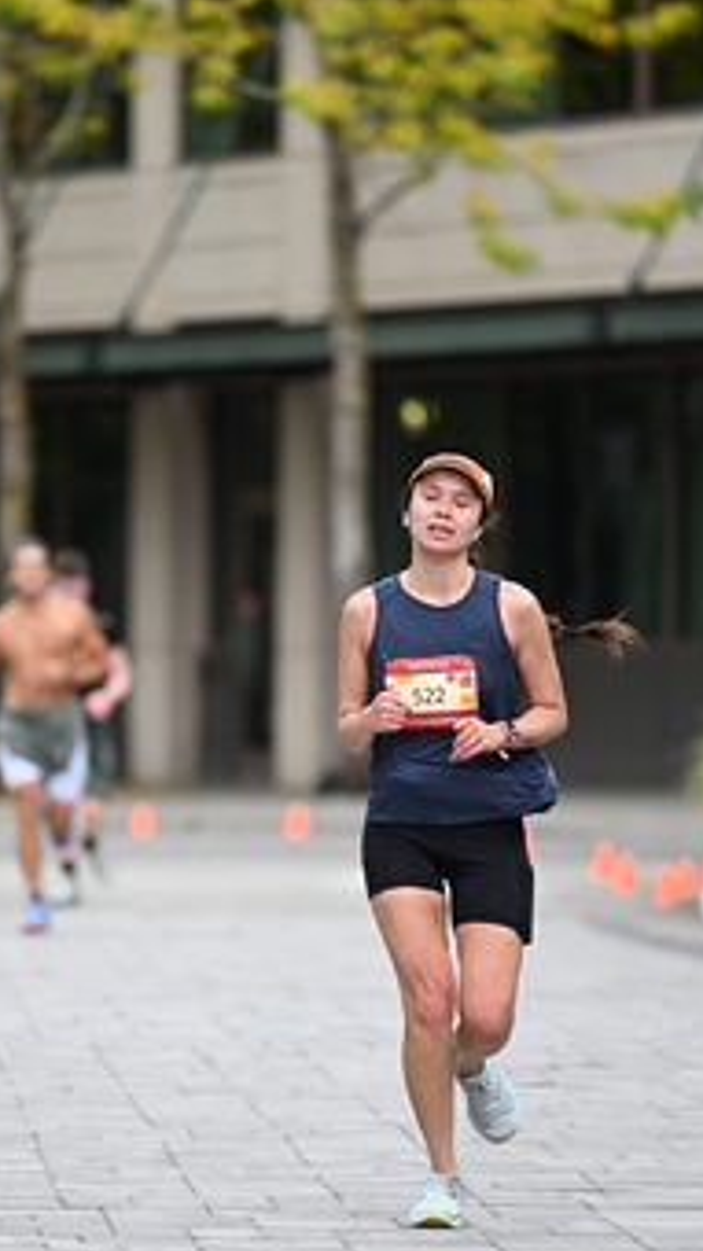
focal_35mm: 339
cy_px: 758
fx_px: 11245
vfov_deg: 6.4
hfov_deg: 3.6
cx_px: 278
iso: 640
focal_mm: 200
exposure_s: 1/2000
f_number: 2.8
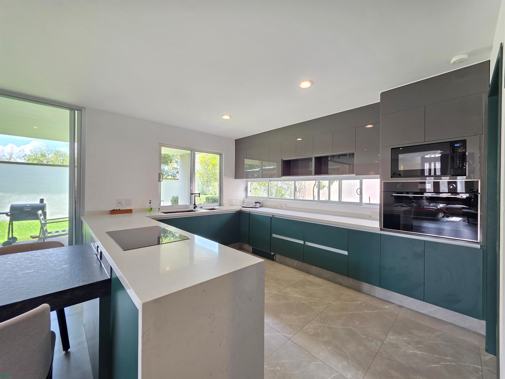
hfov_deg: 106.2
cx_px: 252
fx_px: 190
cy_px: 190
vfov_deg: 89.9
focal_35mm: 13
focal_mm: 2.2
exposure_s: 1/120
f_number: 1.9
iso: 250
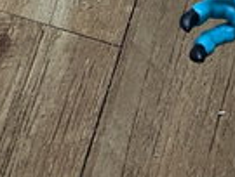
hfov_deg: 15.3
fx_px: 810
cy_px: -180
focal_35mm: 119
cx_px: 345
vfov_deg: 11.3
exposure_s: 1/60
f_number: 1.8
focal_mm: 4.25
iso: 400
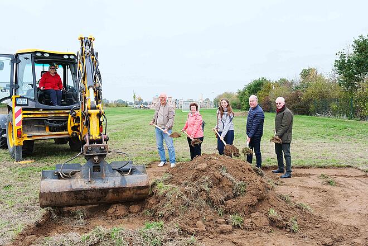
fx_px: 307
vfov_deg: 43.6
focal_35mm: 30
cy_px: 123
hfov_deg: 61.9
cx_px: 184
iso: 320
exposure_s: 1/170
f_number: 5
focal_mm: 20
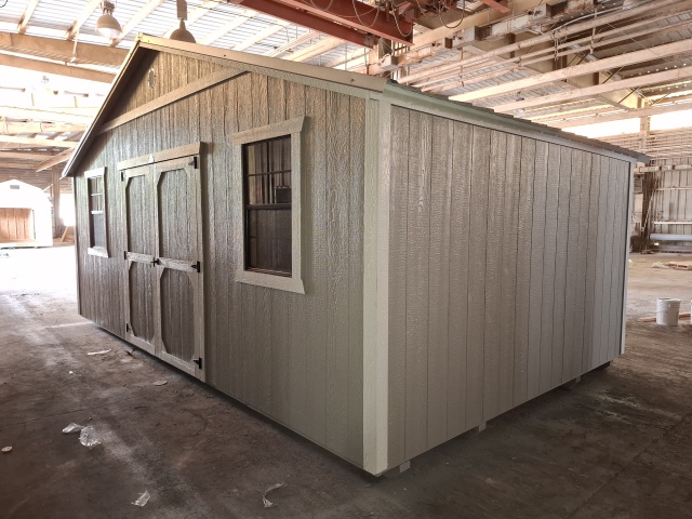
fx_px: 460
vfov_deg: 58.9
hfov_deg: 73.9
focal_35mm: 23
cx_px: 346
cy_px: 260
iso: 50
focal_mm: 5.54
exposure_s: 1/30
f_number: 1.8
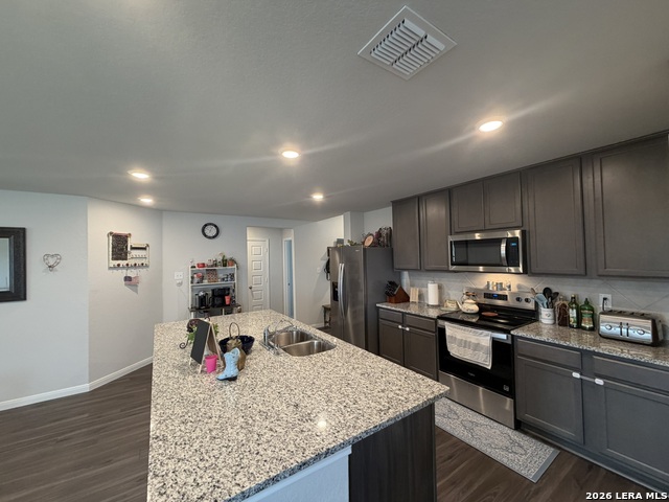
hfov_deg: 102.1
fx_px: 271
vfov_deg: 85.7
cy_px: 251
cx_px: 334
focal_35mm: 14
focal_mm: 2.22
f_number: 2.2
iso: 200
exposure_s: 1/60
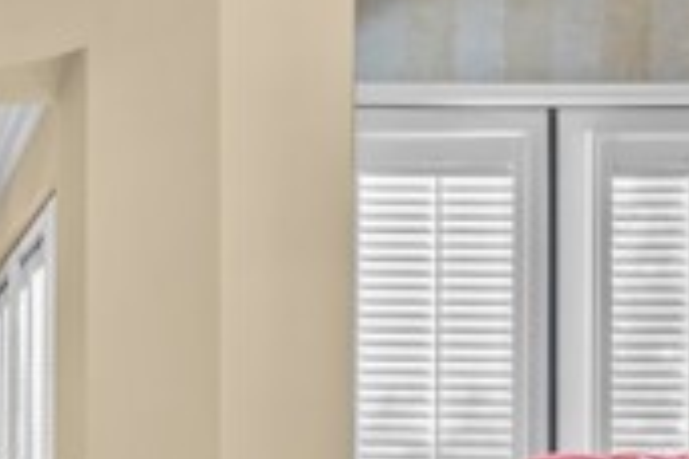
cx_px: -137
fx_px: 1148
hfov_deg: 28.9
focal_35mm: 60
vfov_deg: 21.5
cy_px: 497
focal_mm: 16
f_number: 8
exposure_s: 1/2
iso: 160
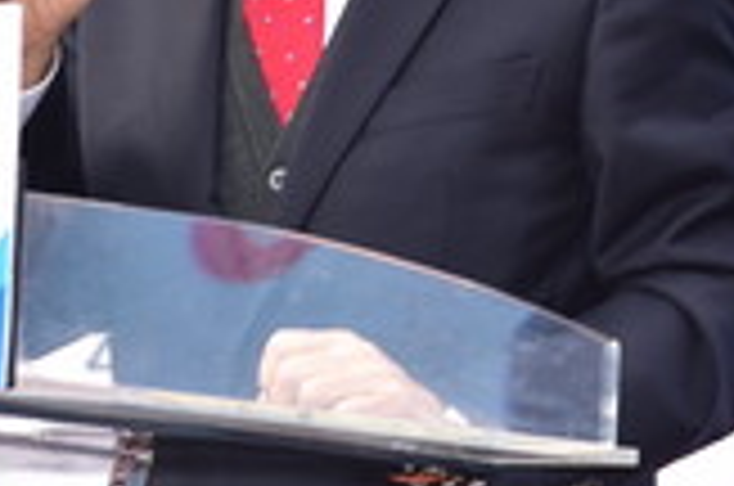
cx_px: 36
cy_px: -45
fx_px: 8709
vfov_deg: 3.2
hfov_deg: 4.8
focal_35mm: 428
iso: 640
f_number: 8
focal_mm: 120
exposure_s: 1/250
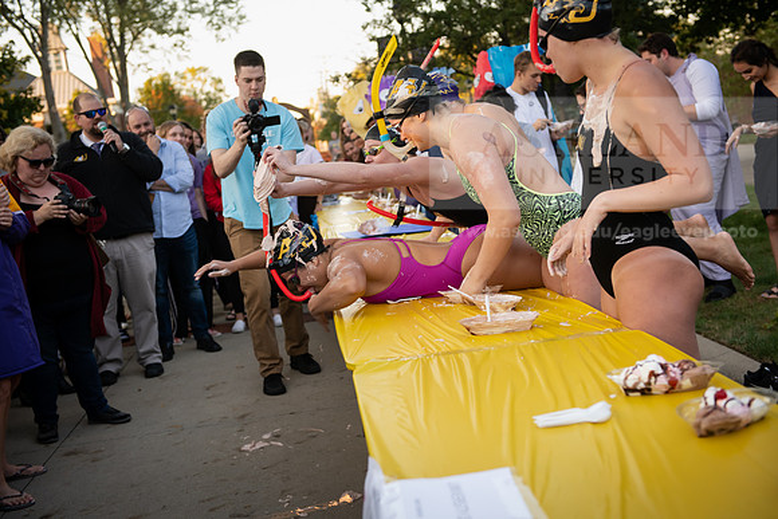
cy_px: 260
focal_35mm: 48
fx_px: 1038
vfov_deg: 28.1
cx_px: 389
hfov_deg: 41.1
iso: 640
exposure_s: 1/320
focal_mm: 48
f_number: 3.5
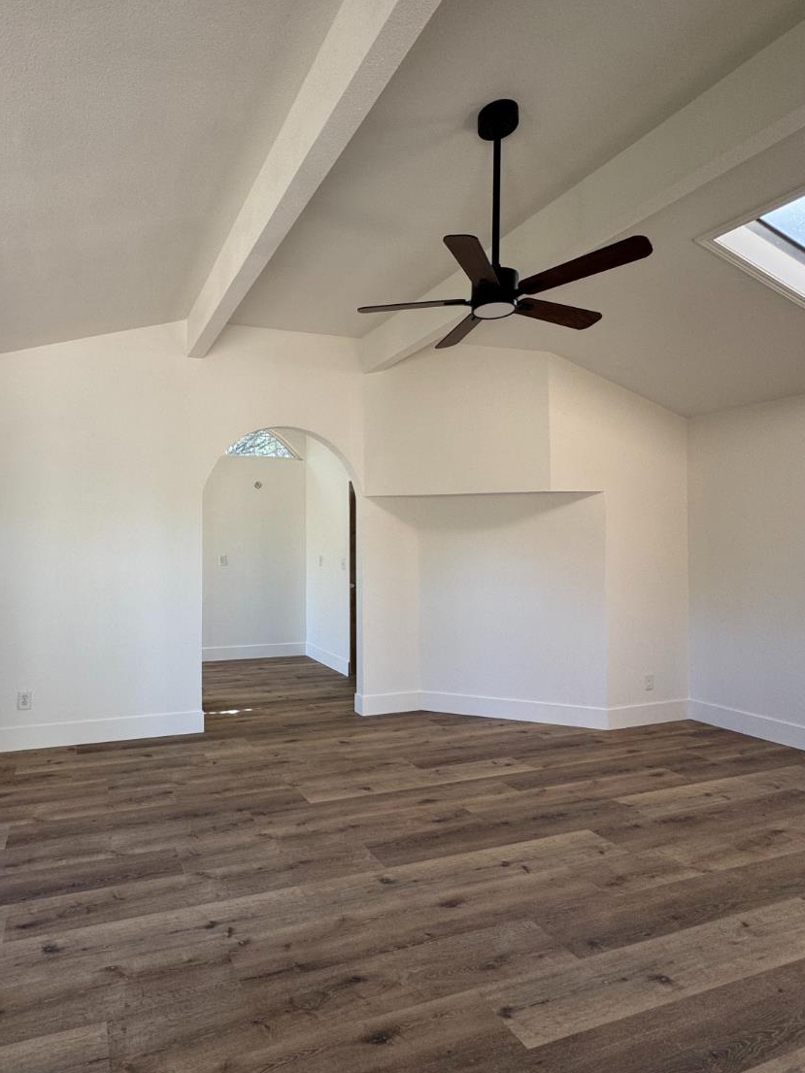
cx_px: 258
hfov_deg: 66.5
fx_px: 589
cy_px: 535
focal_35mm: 19
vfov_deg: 84.7
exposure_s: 1/99
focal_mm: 2.22
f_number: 2.2
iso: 100
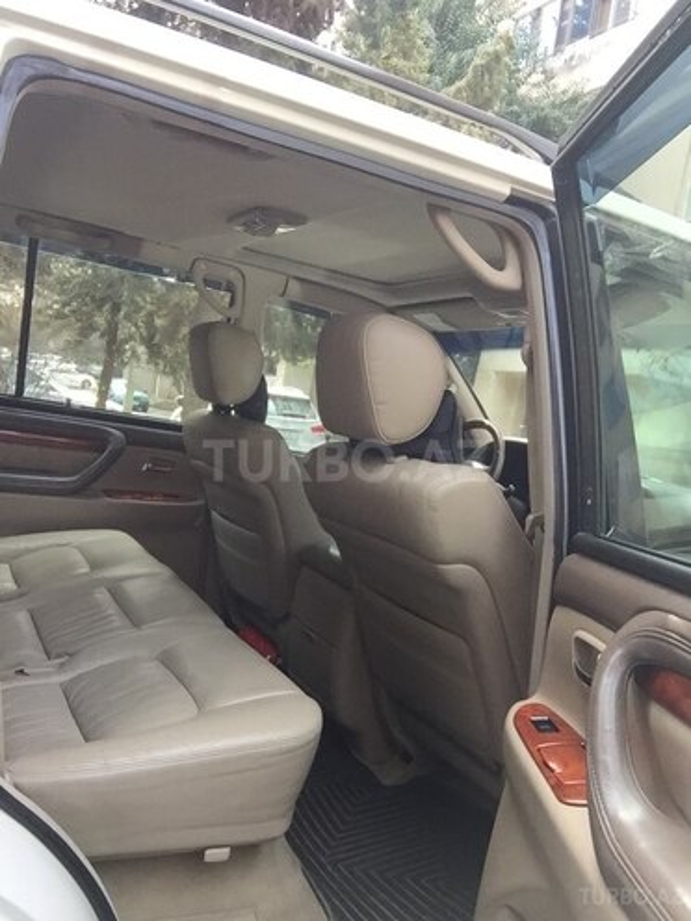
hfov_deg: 45.4
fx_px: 825
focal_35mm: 31
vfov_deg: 58.4
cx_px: 346
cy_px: 460
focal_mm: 2.65
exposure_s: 1/100
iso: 64
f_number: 2.2
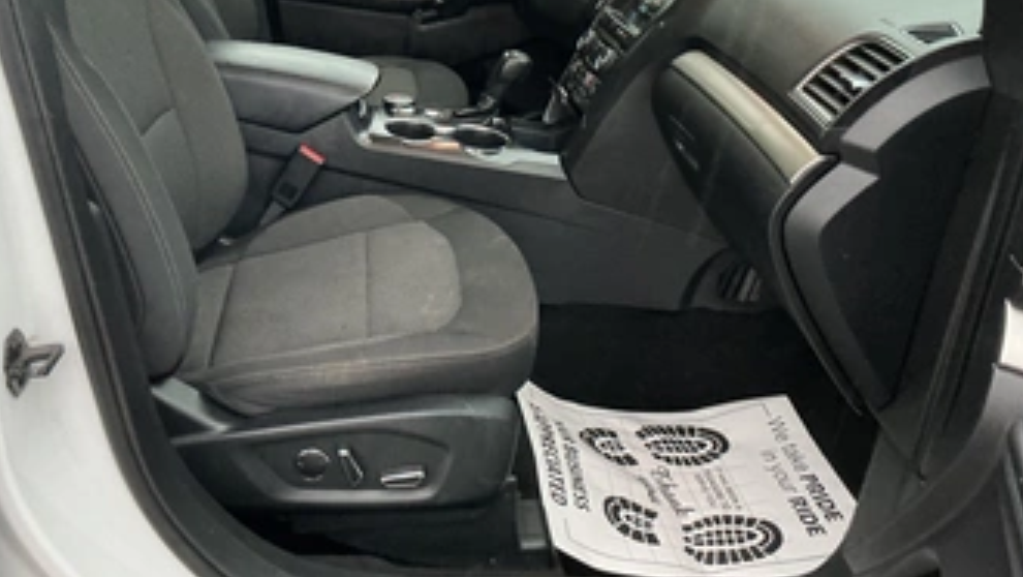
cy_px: 180
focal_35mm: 37
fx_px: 1004
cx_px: 450
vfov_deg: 31.7
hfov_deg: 53.8
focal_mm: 3
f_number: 1.8
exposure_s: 1/57
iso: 320
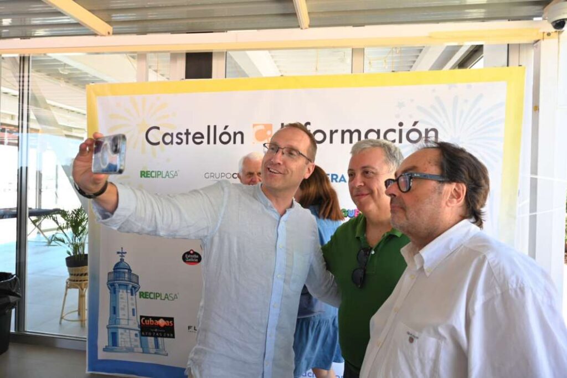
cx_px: 284
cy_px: 189
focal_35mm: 24
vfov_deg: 53.1
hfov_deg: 73.7
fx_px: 378
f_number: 5
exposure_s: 1/161
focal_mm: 24
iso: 400
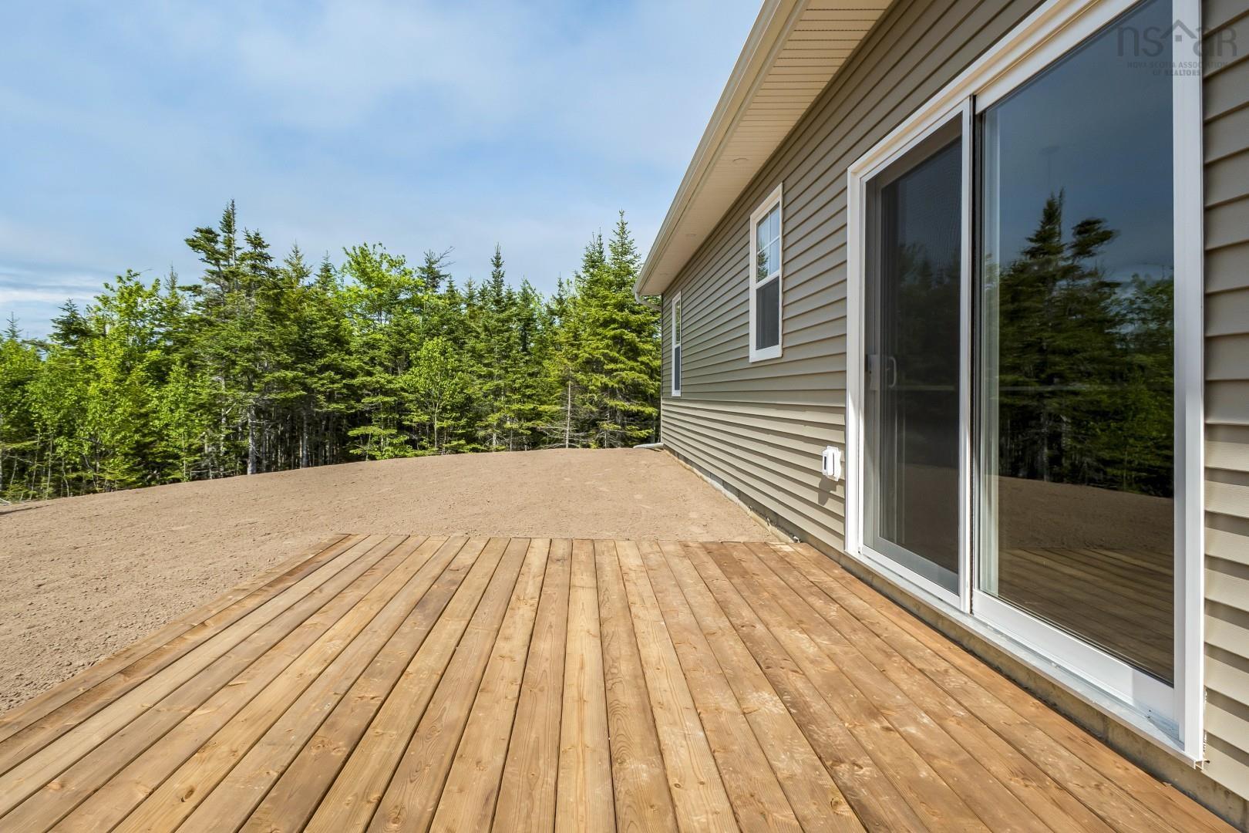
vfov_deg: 77.3
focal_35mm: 15
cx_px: 624
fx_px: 520
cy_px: 416
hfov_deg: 100.4
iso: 400
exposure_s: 1/1250
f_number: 6.3
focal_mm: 10
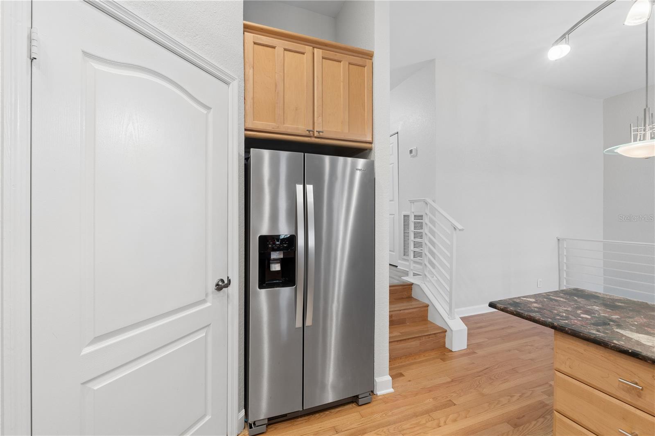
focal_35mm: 15
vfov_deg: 77.3
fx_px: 273
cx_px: 328
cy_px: 218
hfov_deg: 100.4
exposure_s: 1/3.33
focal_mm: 10
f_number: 8
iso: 160
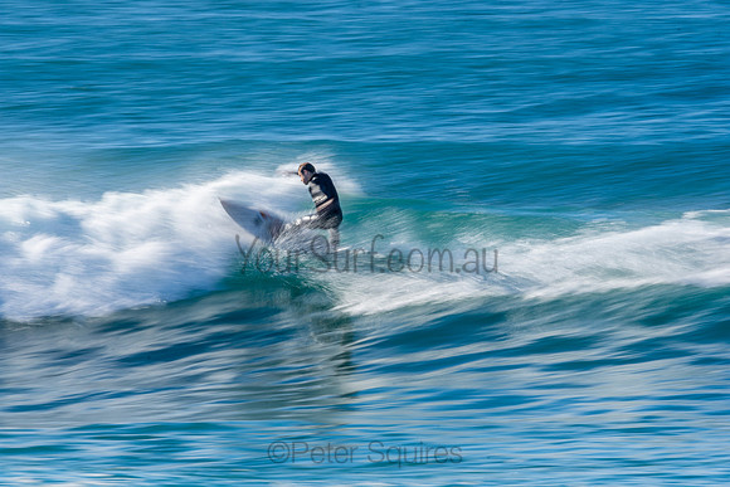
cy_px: 244
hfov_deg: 2.7
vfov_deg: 1.8
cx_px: 365
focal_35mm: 750
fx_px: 15211
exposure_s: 1/25
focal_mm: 500
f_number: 25
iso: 100
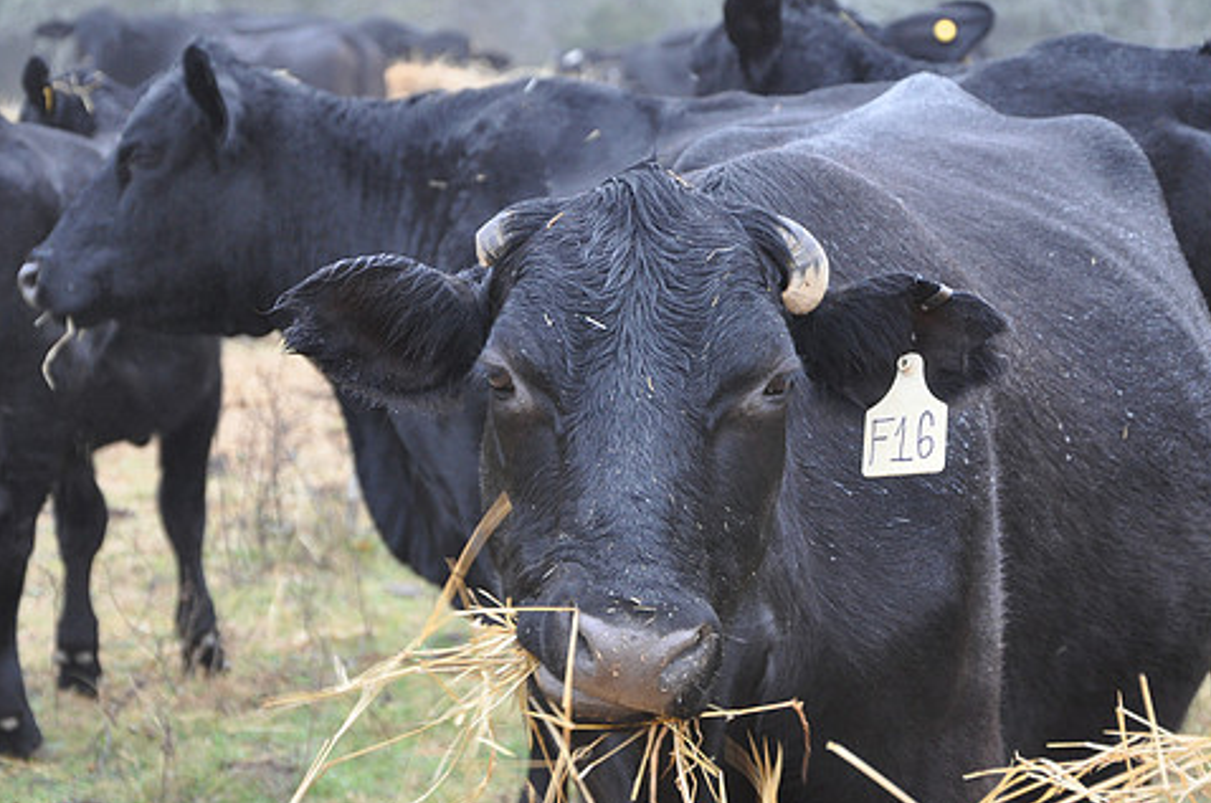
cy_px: 475
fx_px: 4588
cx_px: 646
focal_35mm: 137
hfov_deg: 15.0
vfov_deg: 10.0
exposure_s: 1/40
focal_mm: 75
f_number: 5.3
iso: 800
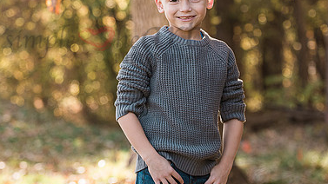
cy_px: 39
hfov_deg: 14.0
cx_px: 103
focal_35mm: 153
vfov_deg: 7.9
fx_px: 1331
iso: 500
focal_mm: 95
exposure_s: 1/500
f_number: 3.5
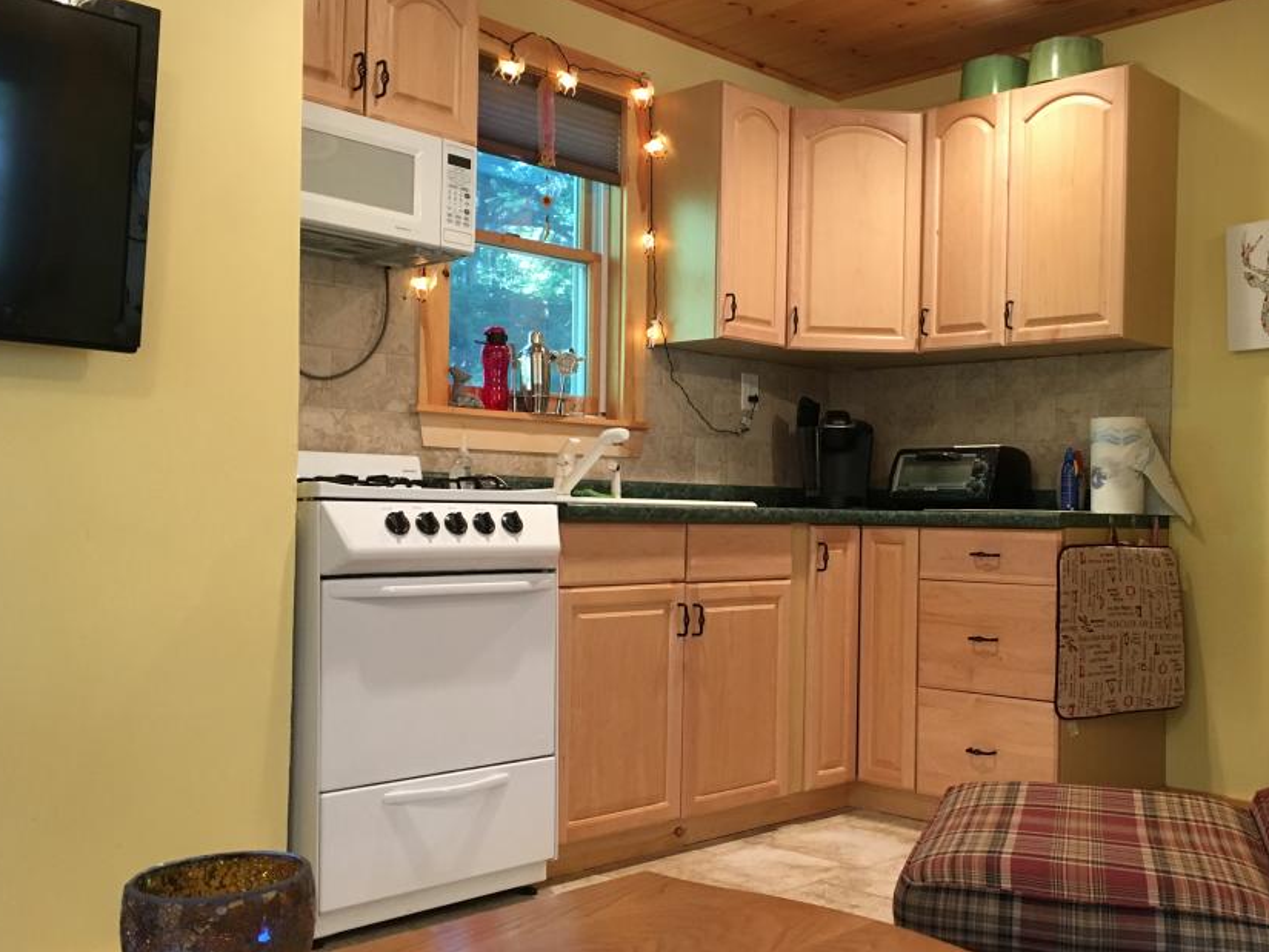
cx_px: 766
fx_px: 1320
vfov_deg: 39.6
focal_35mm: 36
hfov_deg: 51.0
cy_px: 511
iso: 160
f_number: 2.2
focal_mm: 4.15
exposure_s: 1/30
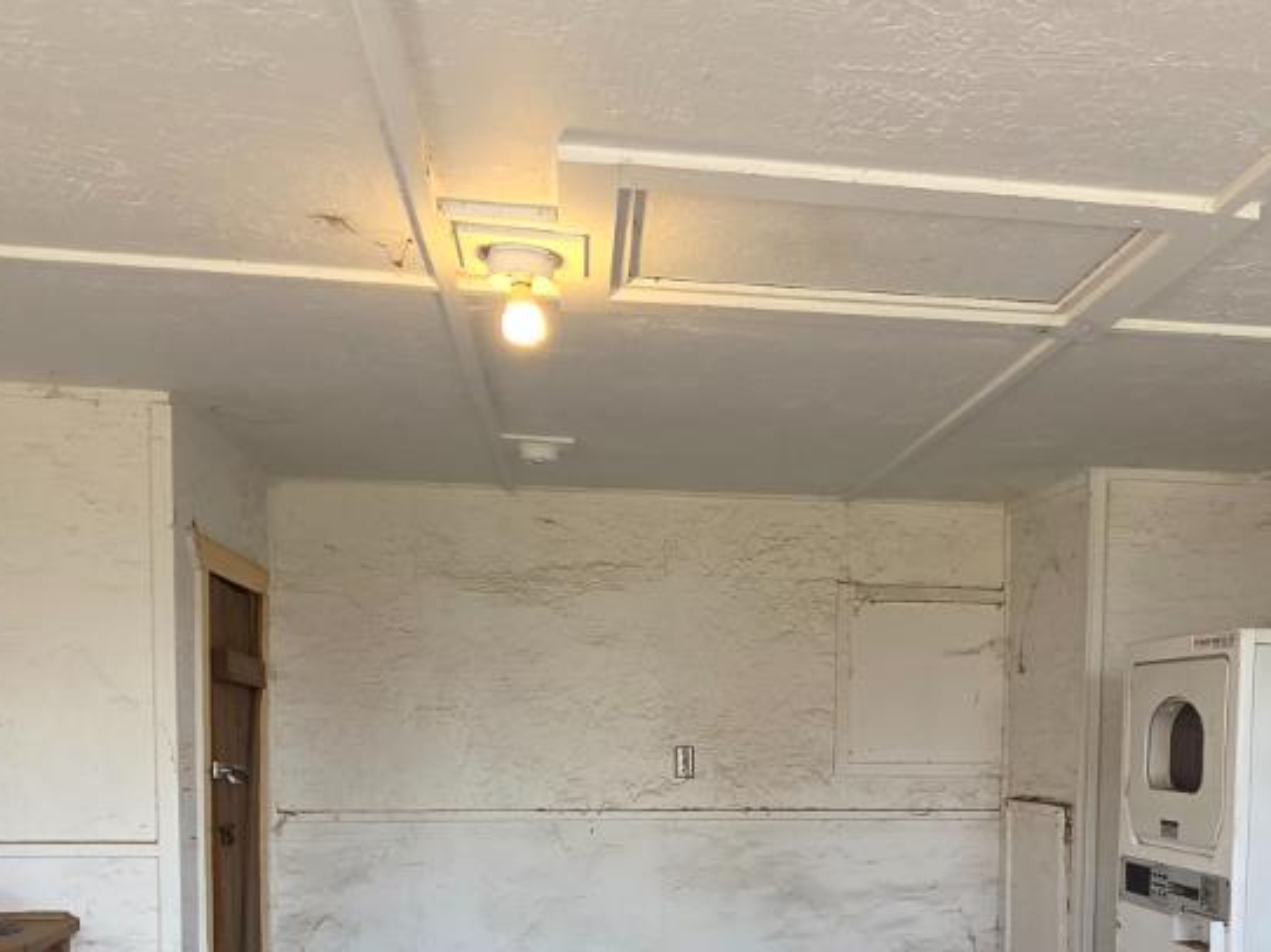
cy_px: 845
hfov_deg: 50.6
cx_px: 825
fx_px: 1321
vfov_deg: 37.2
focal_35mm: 36
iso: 40
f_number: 1.9
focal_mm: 2.2
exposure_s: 1/120
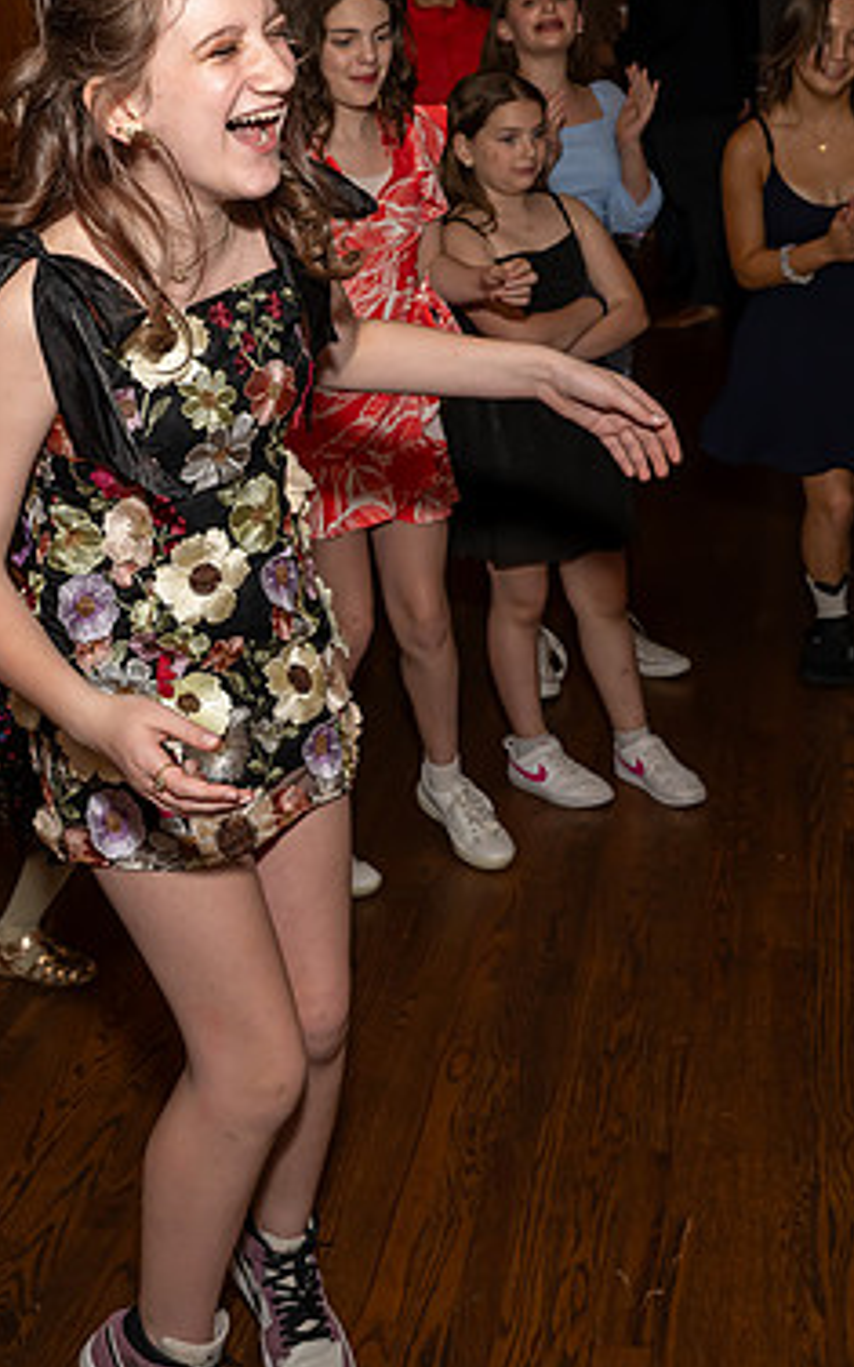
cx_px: 80
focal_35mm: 50
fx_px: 1862
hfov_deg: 25.0
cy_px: 534
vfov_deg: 40.1
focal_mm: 25.5
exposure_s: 1/250
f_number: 8
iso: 500
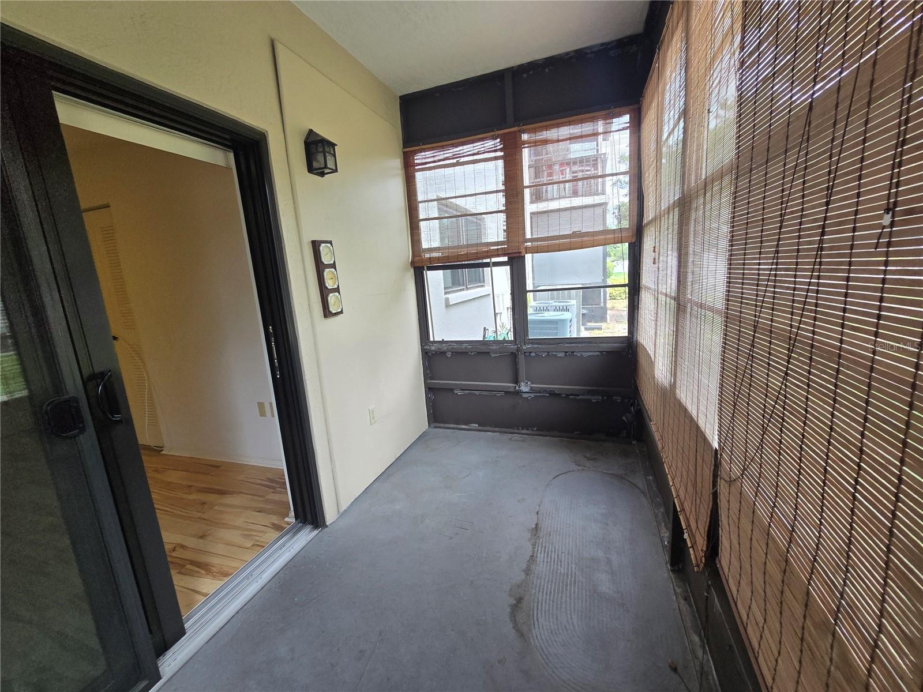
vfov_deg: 89.9
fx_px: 347
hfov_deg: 106.2
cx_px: 462
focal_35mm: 13
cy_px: 346
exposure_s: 1/120
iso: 64
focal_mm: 2.2
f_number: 2.2
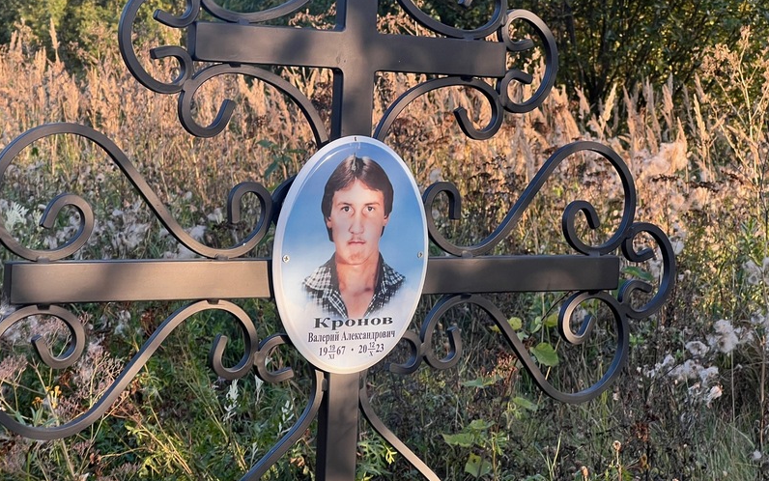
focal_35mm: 82
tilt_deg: -3.1
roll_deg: -3.2
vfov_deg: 15.9
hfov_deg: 25.2
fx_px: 1719
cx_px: 384
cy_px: 207
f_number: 2.8
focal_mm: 9
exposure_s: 1/99
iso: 32
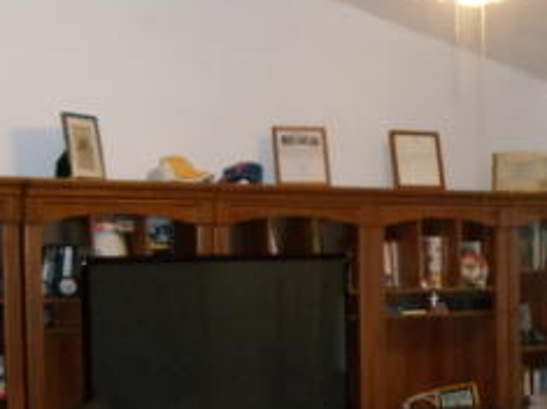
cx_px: 454
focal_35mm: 120
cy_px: 358
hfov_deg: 16.3
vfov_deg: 12.3
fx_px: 1895
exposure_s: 1/30
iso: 800
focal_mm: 6
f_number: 3.5
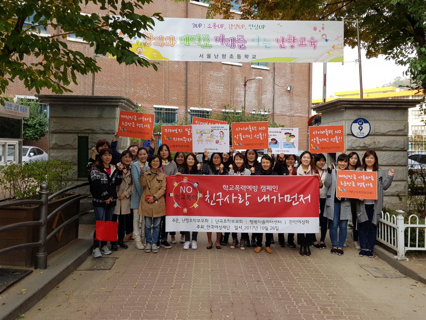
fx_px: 320
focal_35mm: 26
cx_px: 213
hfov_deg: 67.3
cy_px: 160
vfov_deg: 53.1
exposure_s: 1/333
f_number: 1.7
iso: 40
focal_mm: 4.2
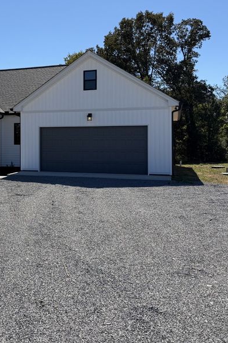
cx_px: 6
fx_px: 408
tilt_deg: +1.2
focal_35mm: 43
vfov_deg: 45.2
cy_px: 136
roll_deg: +0.3
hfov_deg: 29.4
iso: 80
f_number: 1.78
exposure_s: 1/5319
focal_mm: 6.76
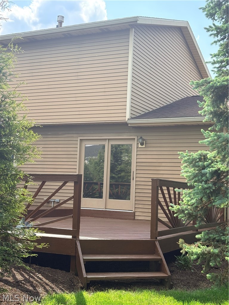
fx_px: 459
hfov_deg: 28.0
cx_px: 114
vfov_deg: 36.8
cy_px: 152
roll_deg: -2.6
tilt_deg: +5.4
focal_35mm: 52
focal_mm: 5.96
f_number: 1.6
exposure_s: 1/1263
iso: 40
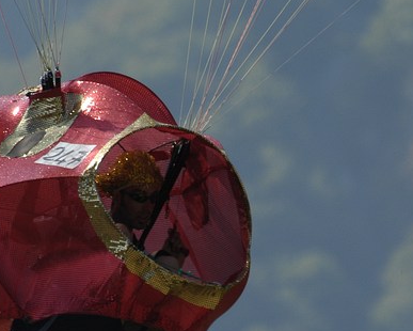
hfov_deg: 1.6
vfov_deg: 1.3
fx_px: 15116
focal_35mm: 1236
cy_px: 245
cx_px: 198
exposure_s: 1/1000
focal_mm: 400
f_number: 5.6
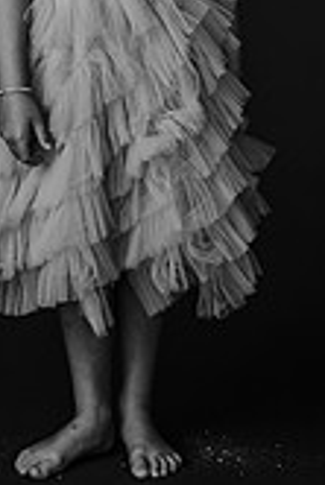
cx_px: 129
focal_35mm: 230
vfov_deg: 8.8
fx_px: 3108
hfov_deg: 6.0
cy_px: -129
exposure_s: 1/160
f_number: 2.8
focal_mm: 85
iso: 100
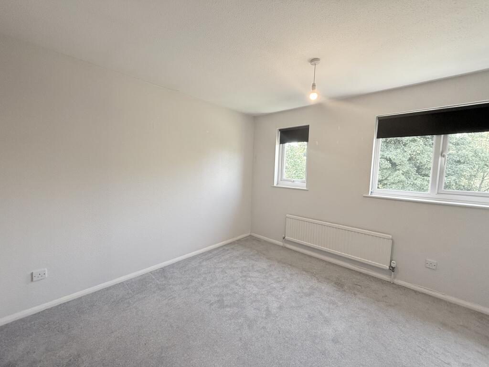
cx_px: 244
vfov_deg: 85.7
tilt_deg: -4.1
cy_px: 184
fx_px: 198
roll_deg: -1.0
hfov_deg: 102.1
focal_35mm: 14
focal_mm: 2.22
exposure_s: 1/99
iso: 200
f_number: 2.2
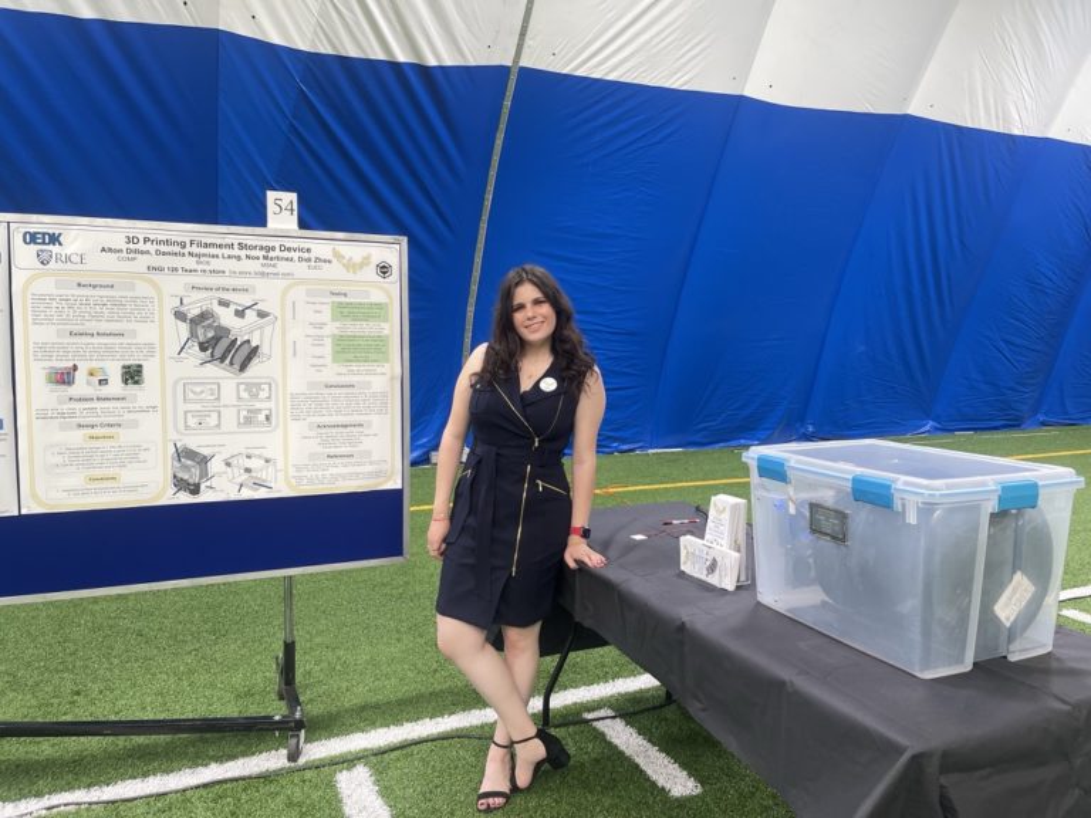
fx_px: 819
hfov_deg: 67.3
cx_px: 546
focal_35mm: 26
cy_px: 409
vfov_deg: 53.1
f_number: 1.6
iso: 64
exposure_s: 1/120
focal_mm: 5.1
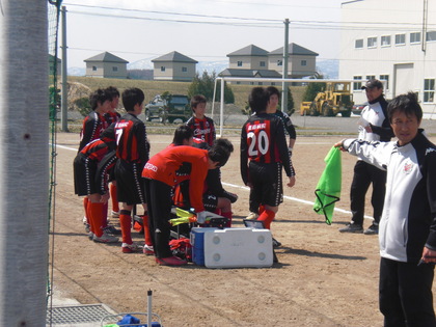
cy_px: 164
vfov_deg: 14.8
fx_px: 1260
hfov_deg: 19.6
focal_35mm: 100
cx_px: 218
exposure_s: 1/320
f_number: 5.4
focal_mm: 16.51
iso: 64
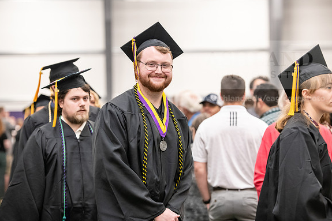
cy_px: 110
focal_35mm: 117
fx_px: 1079
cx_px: 166
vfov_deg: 11.7
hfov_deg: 17.5
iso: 3200
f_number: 3.2
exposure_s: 1/200
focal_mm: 116
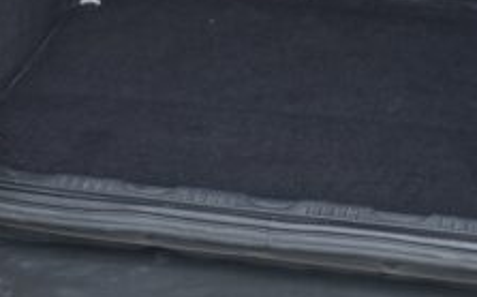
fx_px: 1130
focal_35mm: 87
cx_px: 353
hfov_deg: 23.6
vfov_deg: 14.6
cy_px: -44
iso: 12
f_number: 1.7
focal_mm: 6.3
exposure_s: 1/207
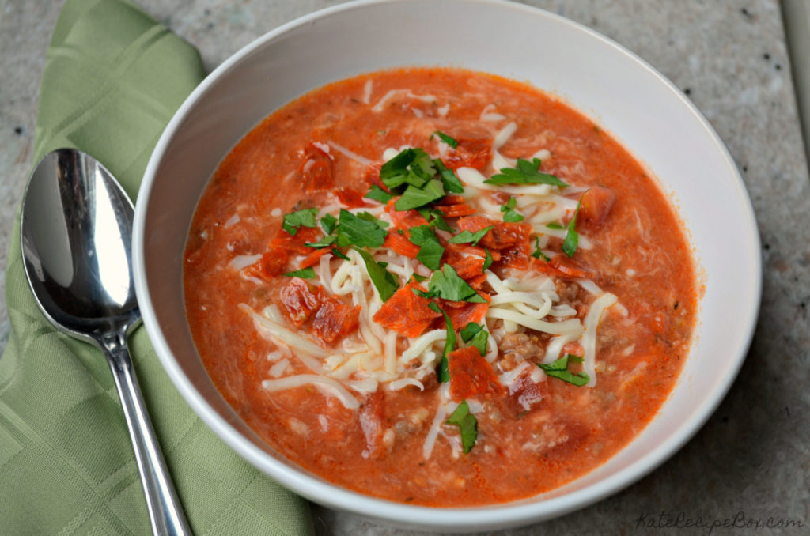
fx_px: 1347
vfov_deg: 22.5
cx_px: 405
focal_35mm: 60
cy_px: 268
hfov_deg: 33.5
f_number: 5.3
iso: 400
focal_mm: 40
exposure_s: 1/80
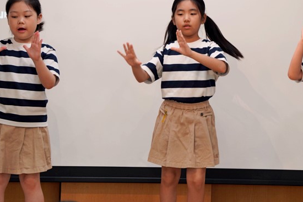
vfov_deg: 4.2
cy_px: 58
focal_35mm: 327
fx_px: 2753
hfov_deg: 6.3
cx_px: 237
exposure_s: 1/250
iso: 800
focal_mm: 200
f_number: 4
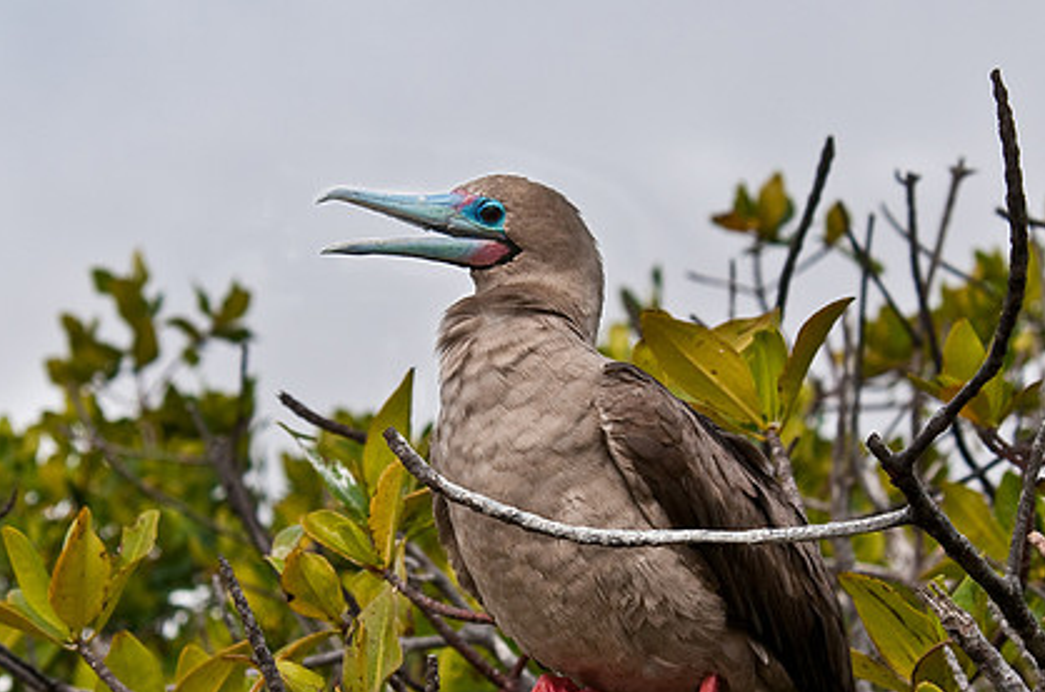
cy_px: 478
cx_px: 352
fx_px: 5910
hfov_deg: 10.1
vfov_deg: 6.7
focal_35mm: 204
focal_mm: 98
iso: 200
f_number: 9.5
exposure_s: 1/350
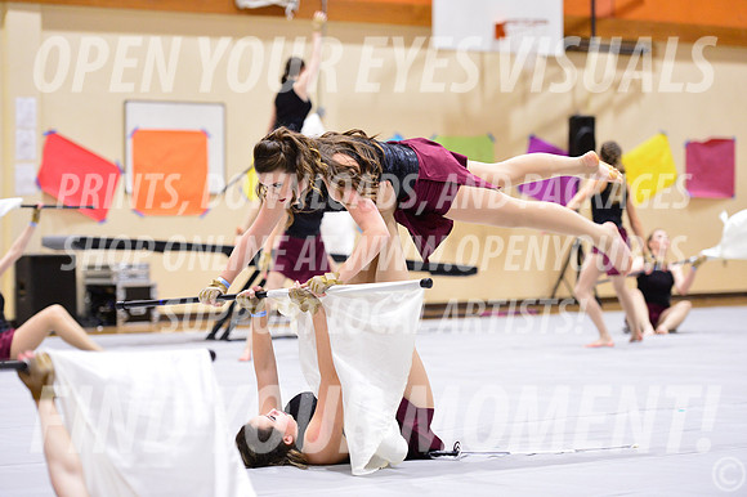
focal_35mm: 116
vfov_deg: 11.8
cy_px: 248
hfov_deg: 17.7
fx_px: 2406
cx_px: 374
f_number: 2.8
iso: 4000
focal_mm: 116
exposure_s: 1/250
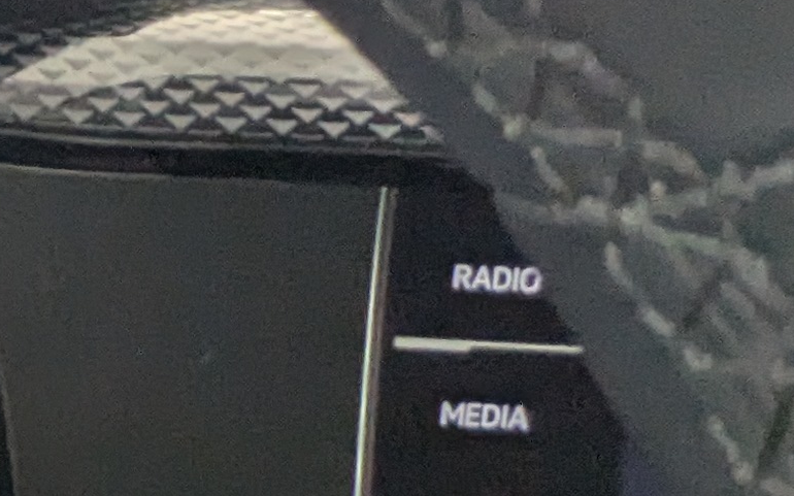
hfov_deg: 13.8
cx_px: -1238
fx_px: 1947
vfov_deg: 14.0
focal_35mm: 90
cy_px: 638
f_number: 2.2
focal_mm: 2.35
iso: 170
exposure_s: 1/46
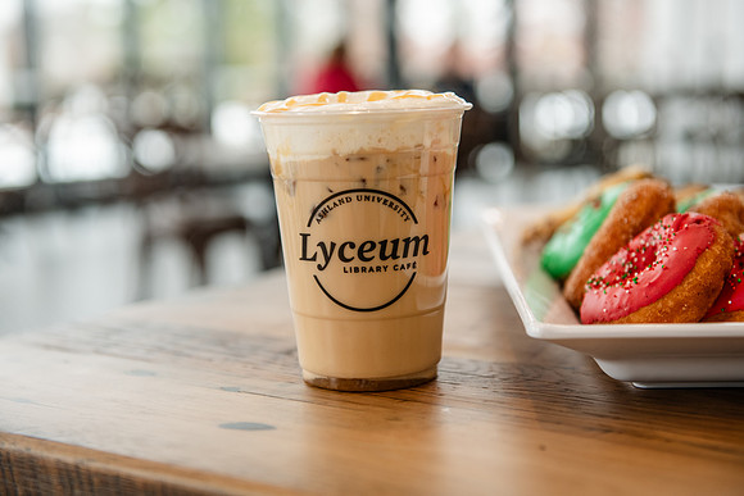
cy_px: 248
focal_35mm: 58
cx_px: 372
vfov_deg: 23.4
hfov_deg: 34.5
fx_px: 1199
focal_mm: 58
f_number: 3.5
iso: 500
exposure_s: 1/200
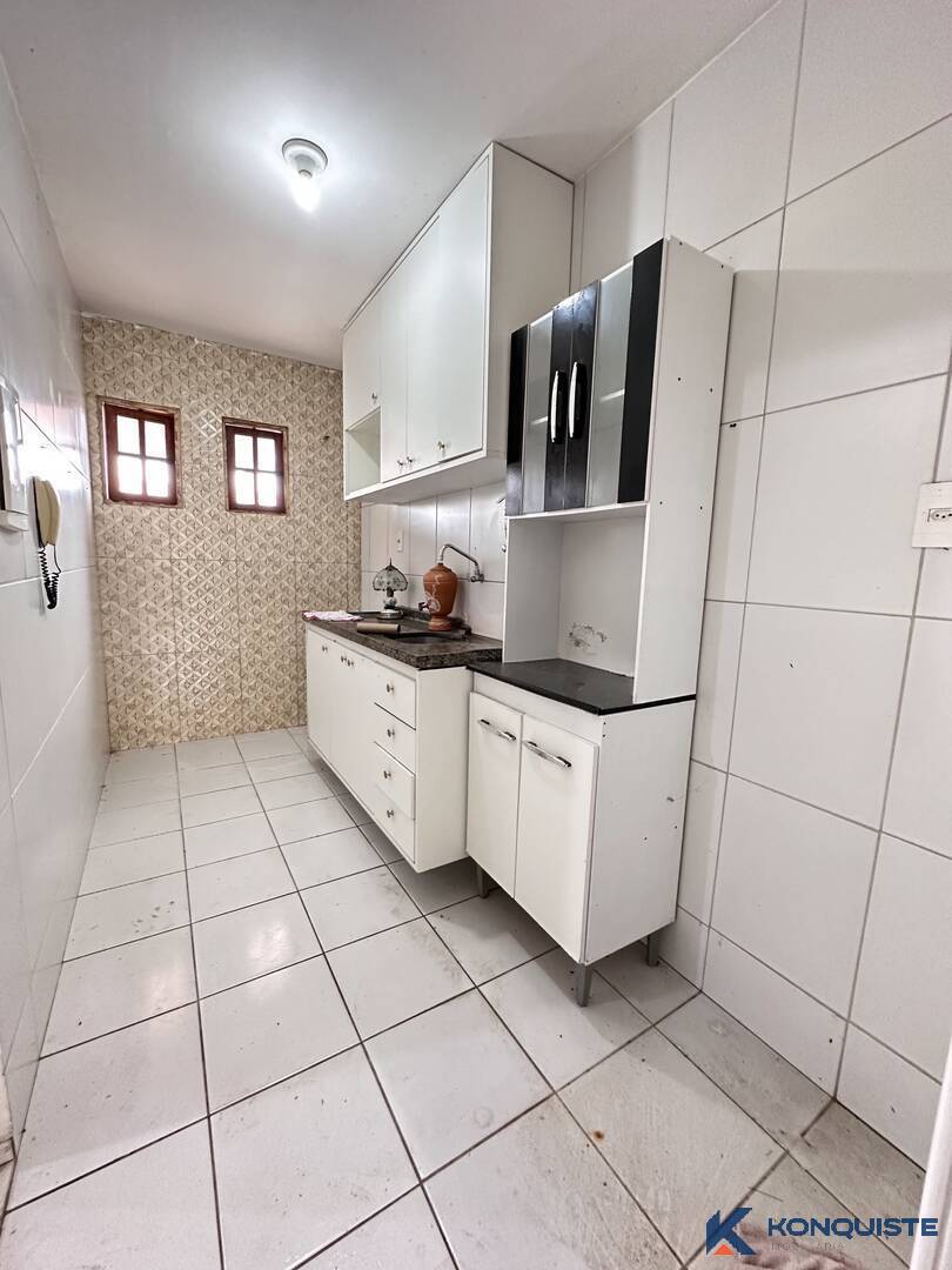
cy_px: 635
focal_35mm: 14
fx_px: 513
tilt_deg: -7.6
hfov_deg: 85.7
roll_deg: -2.5
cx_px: 476
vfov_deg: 102.1
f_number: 2.2
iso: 640
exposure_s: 1/60
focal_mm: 2.22
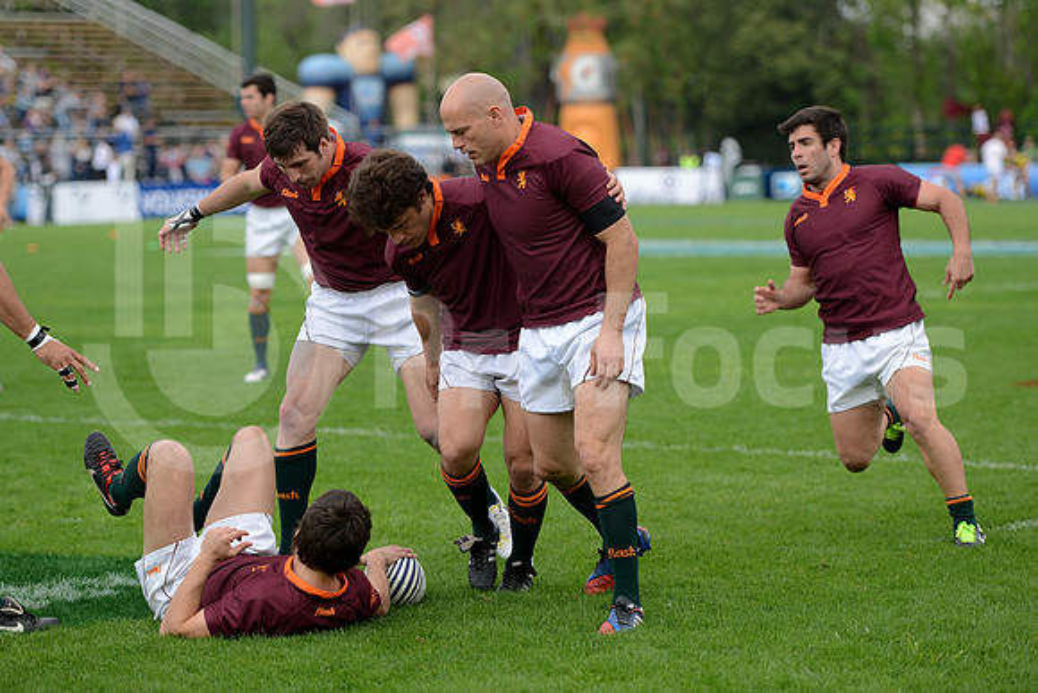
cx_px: 519
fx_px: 3749
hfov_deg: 15.8
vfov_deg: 10.6
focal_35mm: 130
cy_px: 346
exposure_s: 1/1000
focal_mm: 130
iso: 250
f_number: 2.8
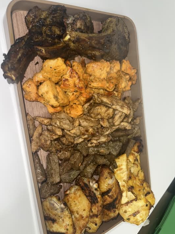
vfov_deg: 65.3
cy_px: 118
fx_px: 182
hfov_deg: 51.3
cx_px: 90
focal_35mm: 27
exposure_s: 1/66
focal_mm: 5.7
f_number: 1.5
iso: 32
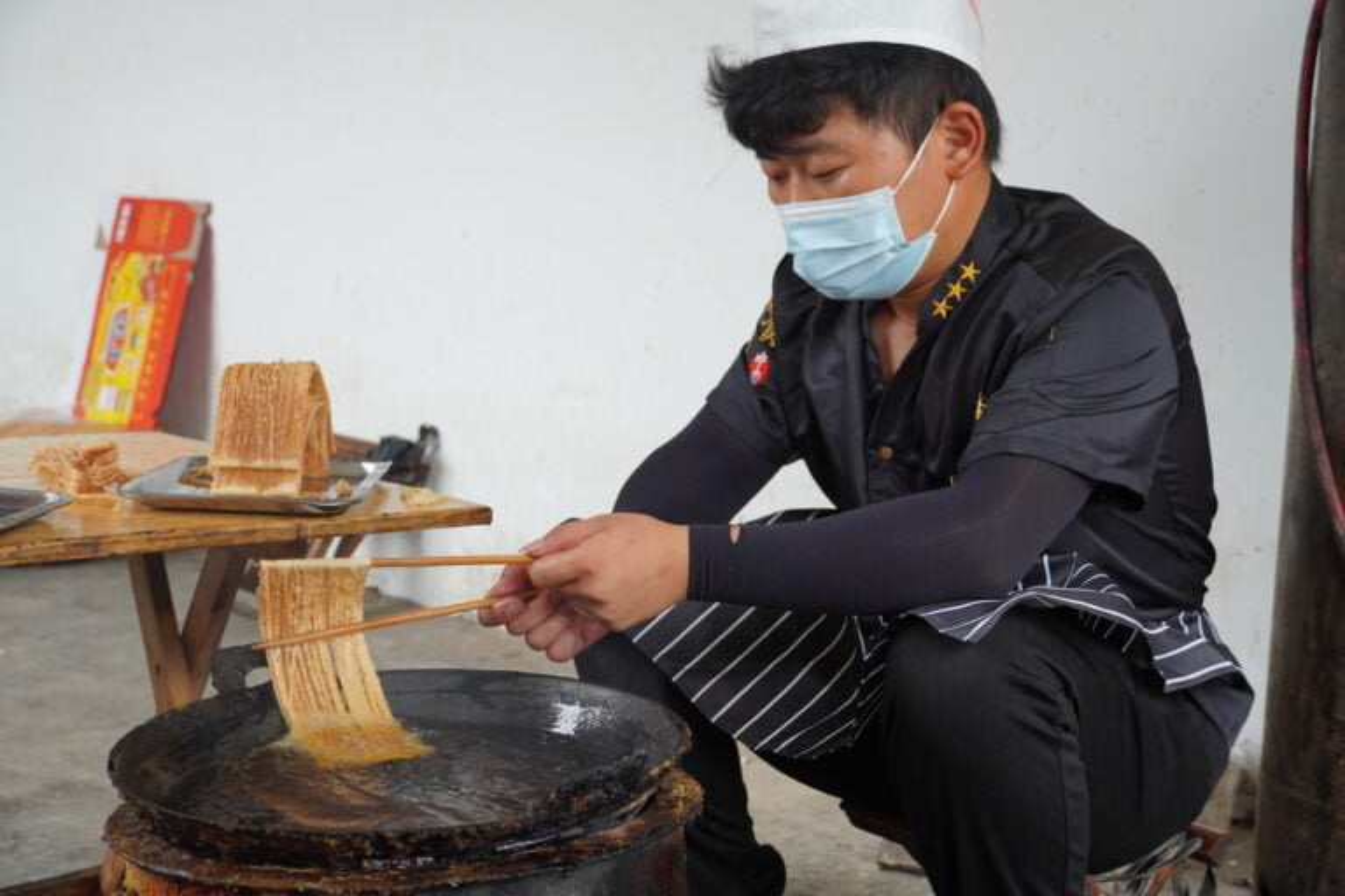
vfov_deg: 25.8
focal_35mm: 52
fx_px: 1961
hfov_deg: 37.9
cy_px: 448
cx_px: 672
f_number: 4.5
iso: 400
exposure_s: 1/60
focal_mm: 35
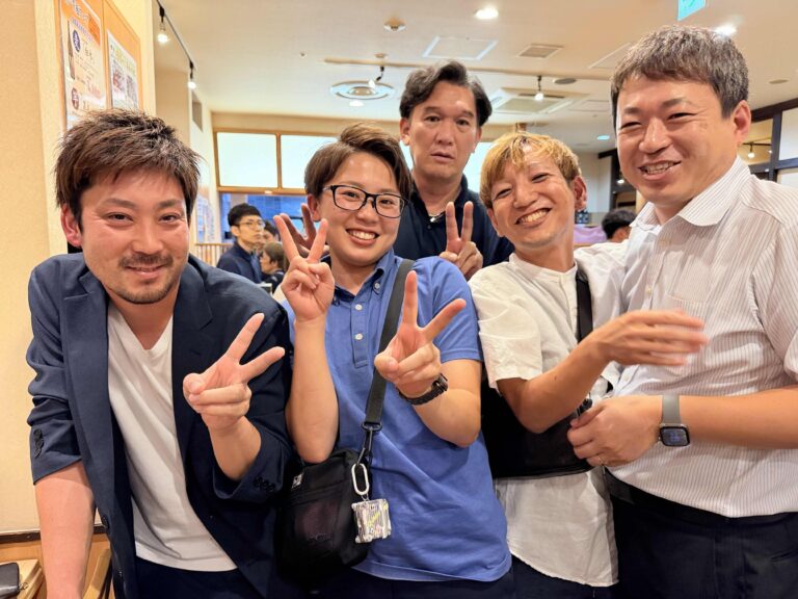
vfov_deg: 56.8
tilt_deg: -6.6
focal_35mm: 24
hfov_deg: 71.6
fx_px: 553
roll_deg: +0.3
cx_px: 399
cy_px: 300
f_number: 1.78
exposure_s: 1/50
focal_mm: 6.76
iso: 320
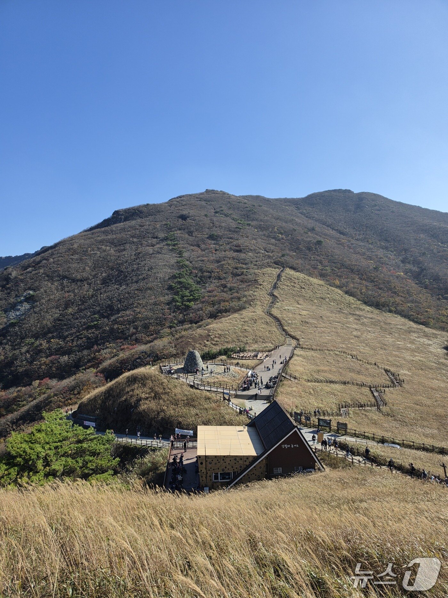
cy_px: 299
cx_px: 224
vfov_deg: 73.9
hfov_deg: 58.9
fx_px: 397
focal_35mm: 23
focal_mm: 6.5
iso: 64
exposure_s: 1/5294
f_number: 1.4
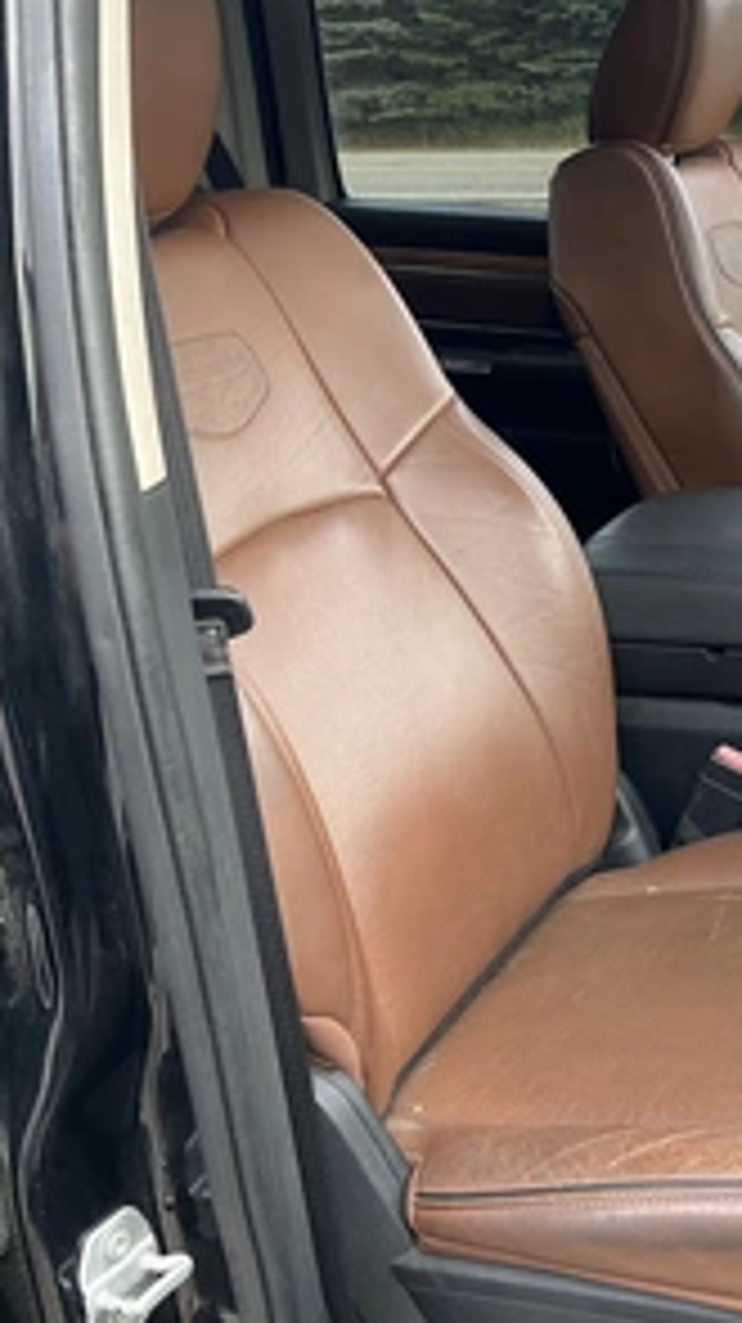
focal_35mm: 43
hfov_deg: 26.7
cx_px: 679
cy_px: 662
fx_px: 1507
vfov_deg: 47.4
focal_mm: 3
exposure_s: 1/122
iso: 20
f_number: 1.8
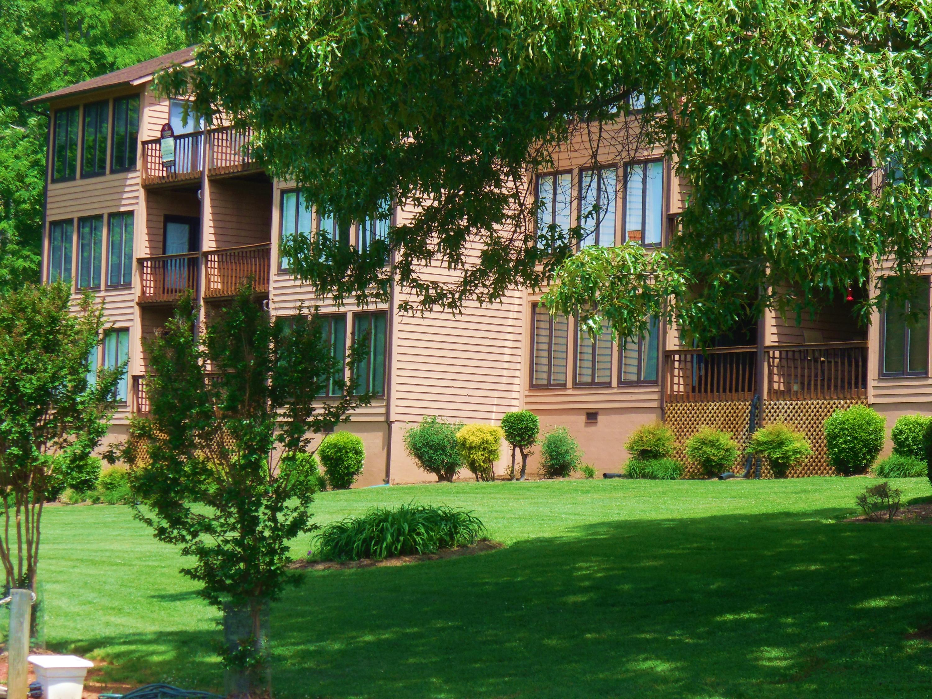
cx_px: 466
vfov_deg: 14.1
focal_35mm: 105
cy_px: 350
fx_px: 2827
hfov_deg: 18.7
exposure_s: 1/320
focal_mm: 18.7
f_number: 5
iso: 125
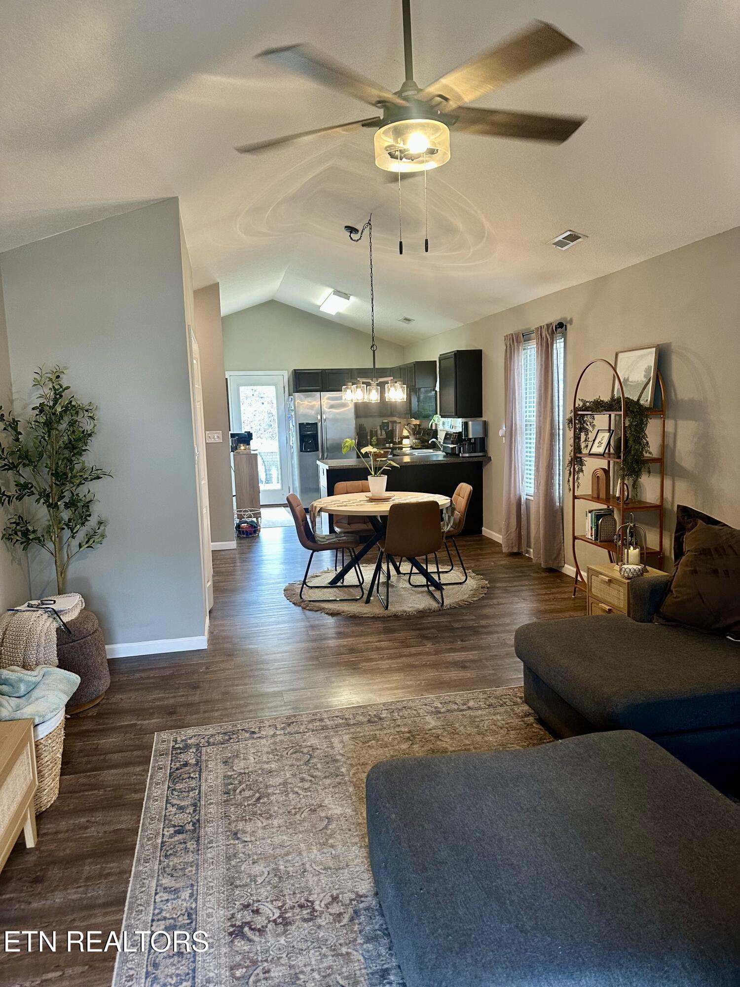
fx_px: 684
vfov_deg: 71.6
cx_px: 370
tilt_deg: -6.4
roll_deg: +1.7
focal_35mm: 24
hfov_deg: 56.8
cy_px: 494
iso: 200
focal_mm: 6.86
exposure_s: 1/60
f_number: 1.78
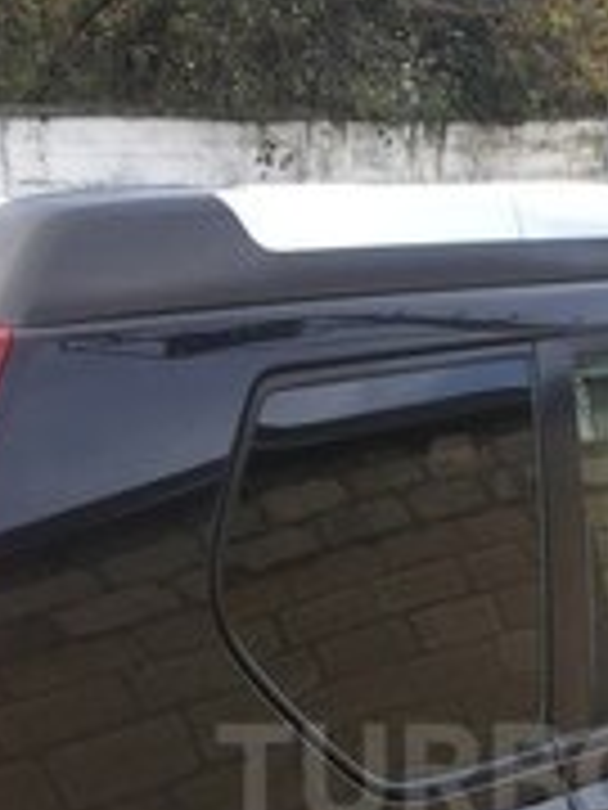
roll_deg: +0.6
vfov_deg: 23.6
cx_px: 563
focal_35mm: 80
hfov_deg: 18.1
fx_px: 1874
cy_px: 774
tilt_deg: -19.6
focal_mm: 4.15
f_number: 2.2
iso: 25
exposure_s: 1/128
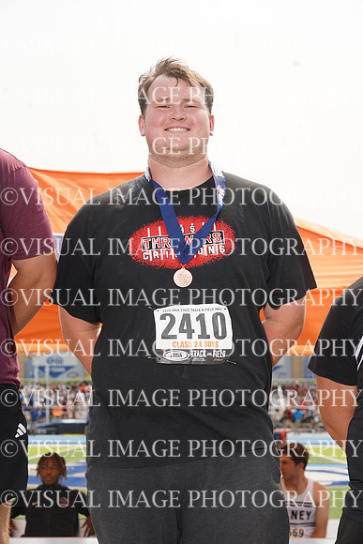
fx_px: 1058
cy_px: 272
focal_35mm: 70
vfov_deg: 28.8
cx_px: 182
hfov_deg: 19.5
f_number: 8
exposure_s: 1/200
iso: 100
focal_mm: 70
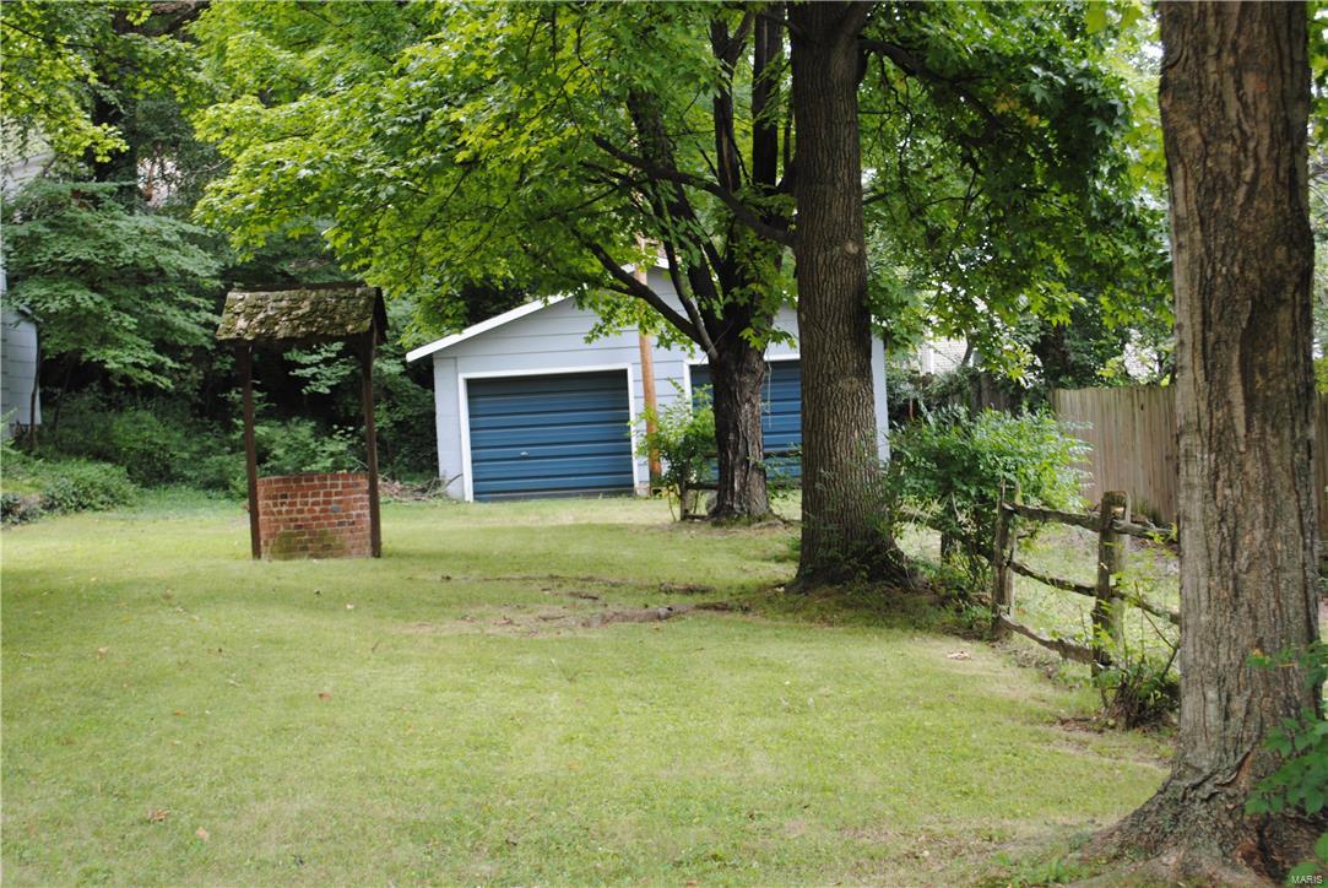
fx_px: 2104
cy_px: 444
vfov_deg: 23.8
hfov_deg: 35.0
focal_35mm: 57
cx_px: 664
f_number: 5
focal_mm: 38
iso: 200
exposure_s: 1/80
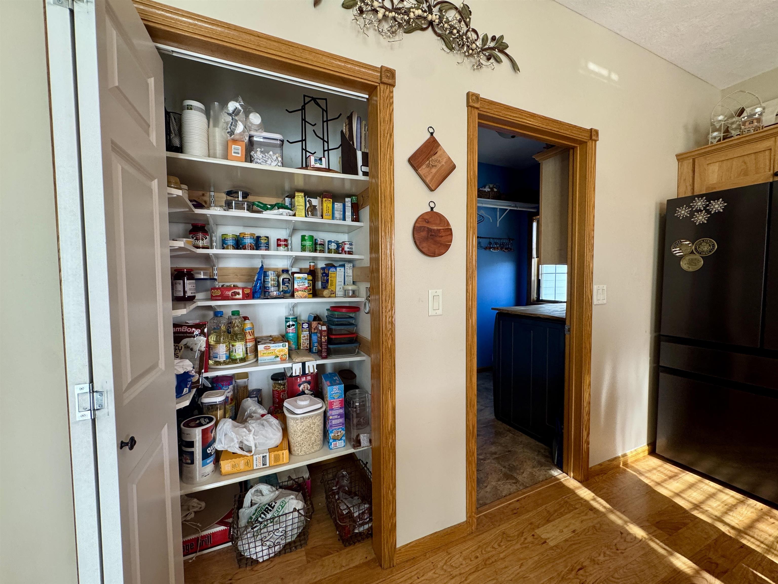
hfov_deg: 102.1
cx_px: 389
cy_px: 292
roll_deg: +0.3
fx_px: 315
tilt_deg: -2.7
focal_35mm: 14
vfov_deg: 85.7
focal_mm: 2.22
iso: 200
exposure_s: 1/120
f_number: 2.2
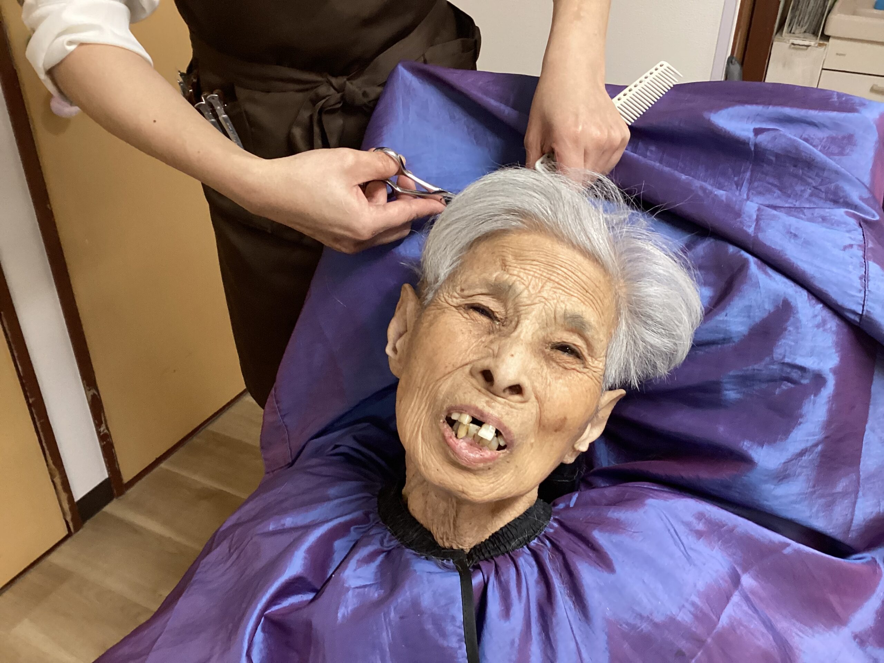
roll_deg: -1.9
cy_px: 332
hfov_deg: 58.4
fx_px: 792
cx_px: 442
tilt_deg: -32.3
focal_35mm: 31
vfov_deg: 45.4
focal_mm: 3.3
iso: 200
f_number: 2.4
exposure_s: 1/60
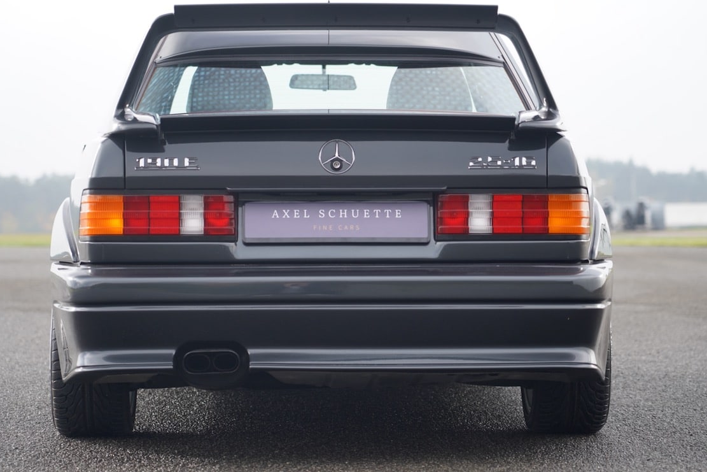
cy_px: 204
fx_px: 2376
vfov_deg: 11.3
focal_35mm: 121
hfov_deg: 16.9
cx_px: 341
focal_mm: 105
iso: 400
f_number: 4
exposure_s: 1/125
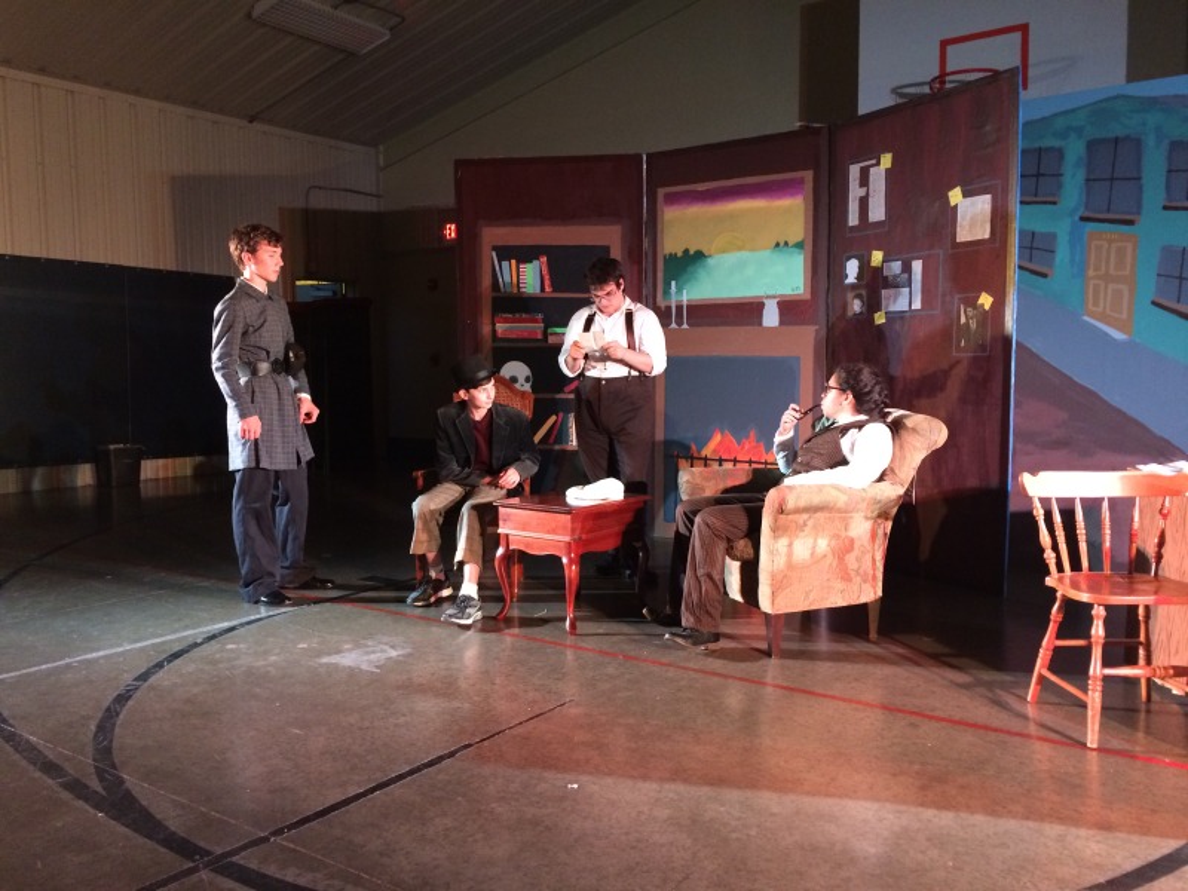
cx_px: 594
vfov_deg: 48.2
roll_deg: +1.1
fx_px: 995
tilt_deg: -6.7
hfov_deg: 61.7
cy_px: 446
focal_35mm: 29
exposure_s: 1/17
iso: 320
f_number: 2.2
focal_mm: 4.15
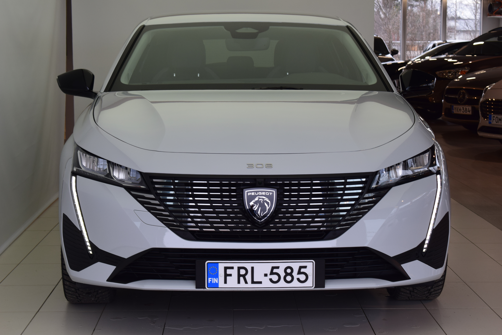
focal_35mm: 82
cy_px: 168
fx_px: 1151
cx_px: 251
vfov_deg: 16.6
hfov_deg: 24.6
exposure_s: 1/80
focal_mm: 55
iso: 400
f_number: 8
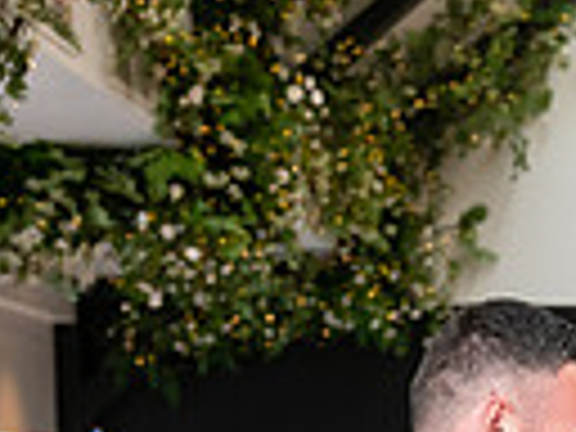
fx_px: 2463
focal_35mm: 148
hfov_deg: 12.8
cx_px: 819
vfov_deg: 9.5
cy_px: 790
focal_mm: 34
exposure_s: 1/160
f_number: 3.5
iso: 640
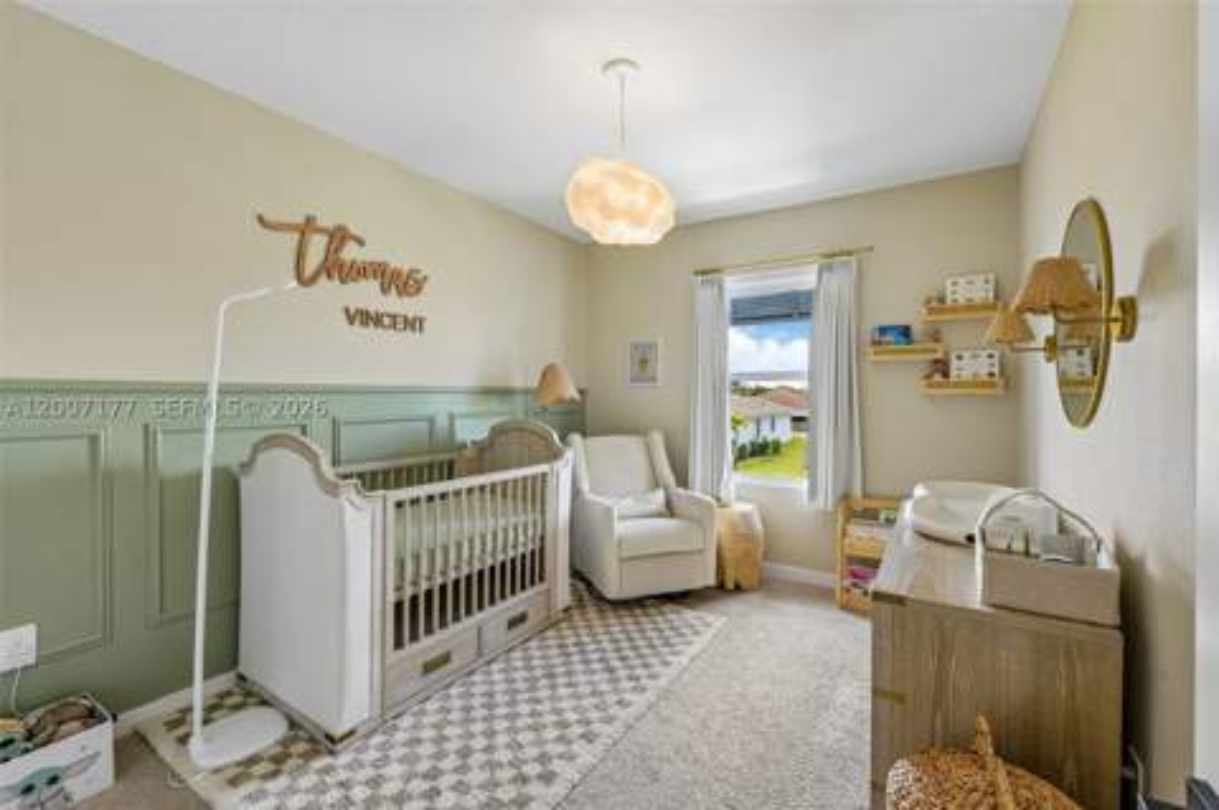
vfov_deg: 77.2
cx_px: 610
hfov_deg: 100.4
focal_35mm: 15
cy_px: 405
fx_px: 507
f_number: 9
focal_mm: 15
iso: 200
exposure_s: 1/8
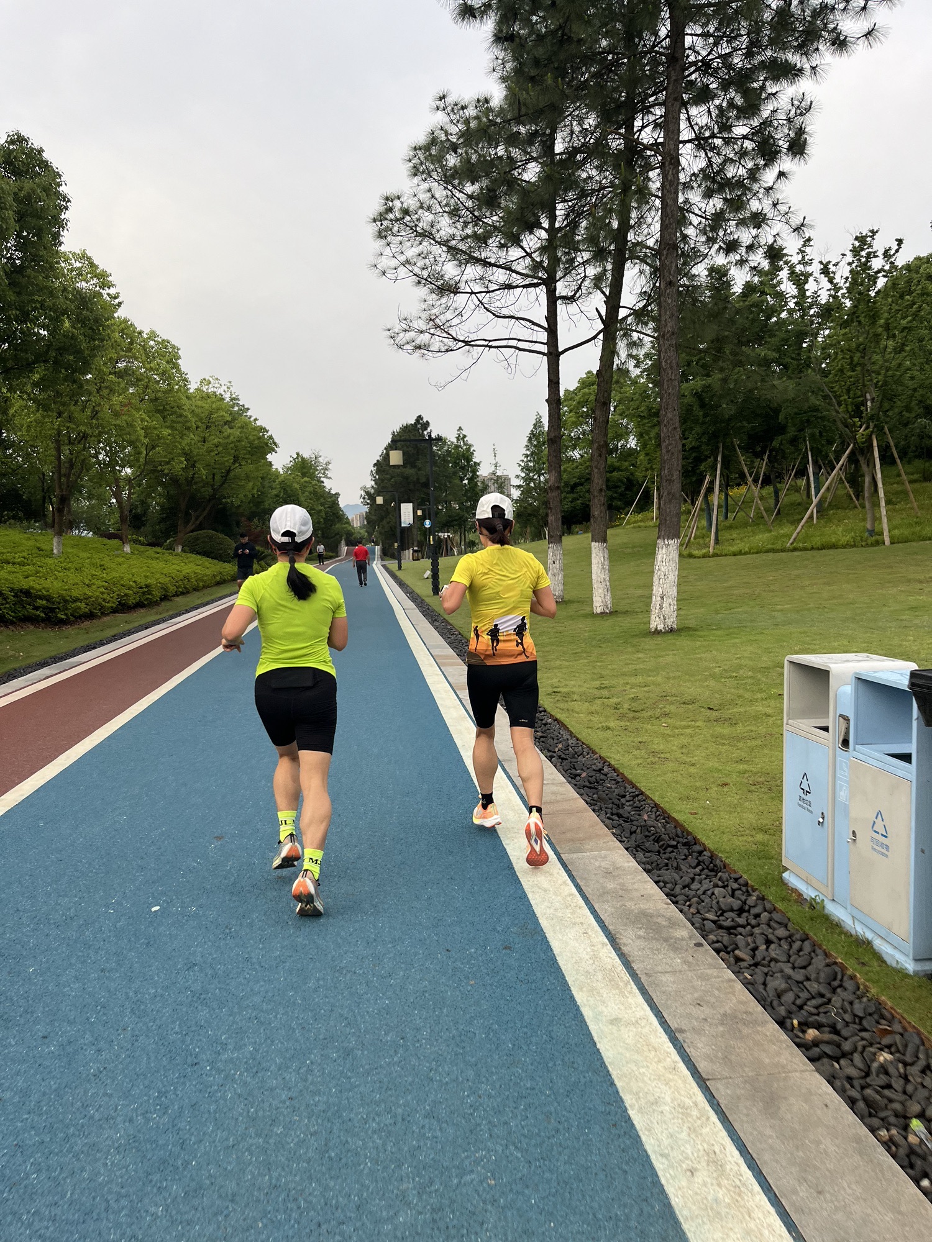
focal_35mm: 26
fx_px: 933
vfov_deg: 67.3
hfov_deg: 53.1
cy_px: 621
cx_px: 466
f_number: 1.6
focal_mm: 5.1
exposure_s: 1/338
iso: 50
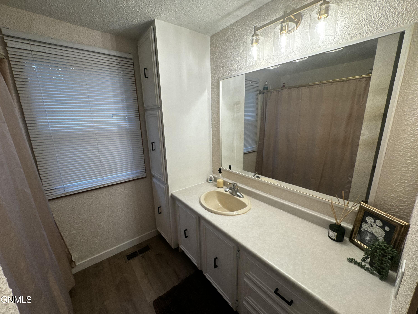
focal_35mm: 14
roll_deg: +0.5
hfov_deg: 102.1
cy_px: 157
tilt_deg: -12.3
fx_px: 169
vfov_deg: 85.7
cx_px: 209
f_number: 2.2
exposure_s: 1/120
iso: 125
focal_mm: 2.22
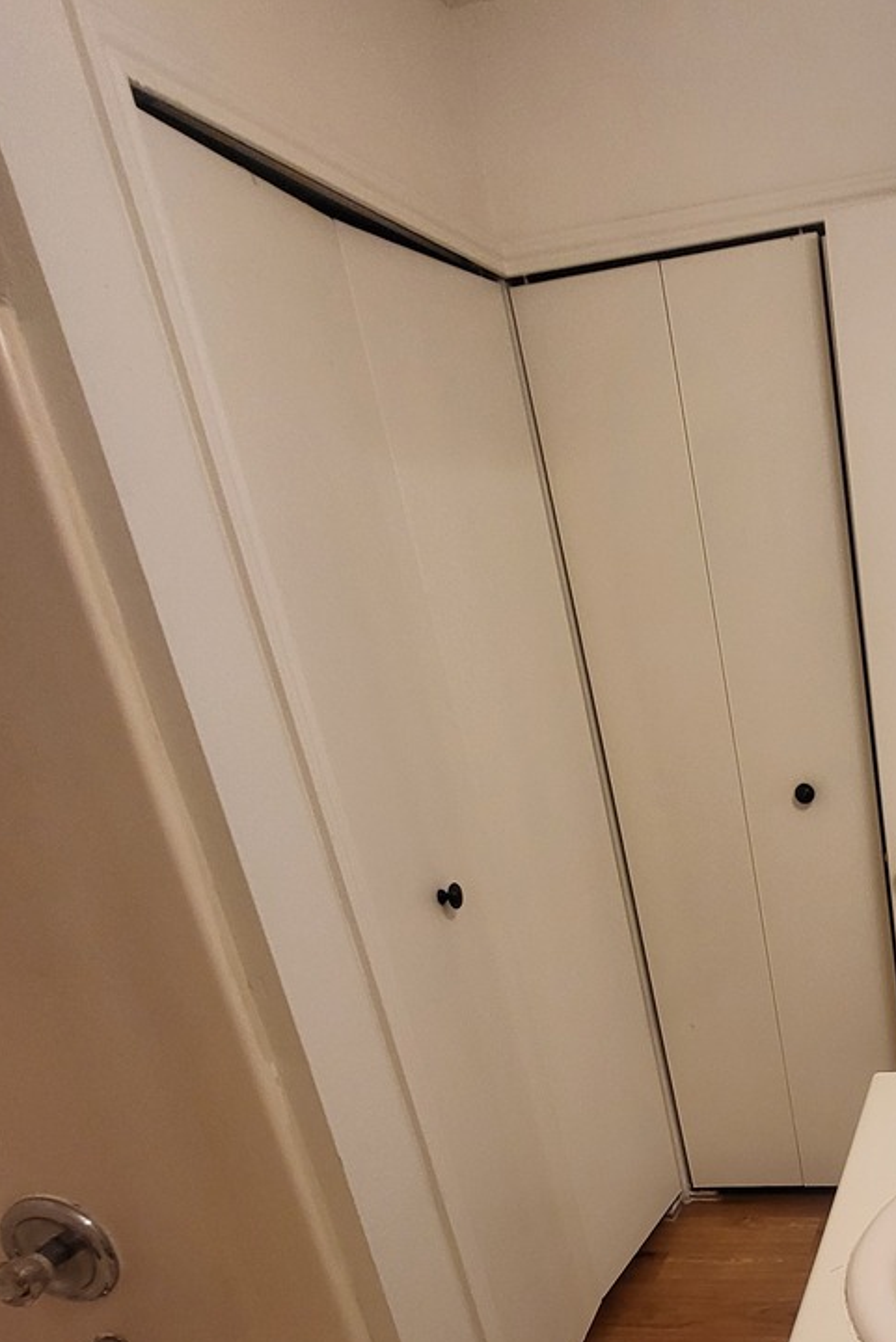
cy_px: 1040
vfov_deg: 62.6
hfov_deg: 42.3
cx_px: 870
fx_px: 1007
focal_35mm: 27
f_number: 2.2
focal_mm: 1.74
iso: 250
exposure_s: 1/60
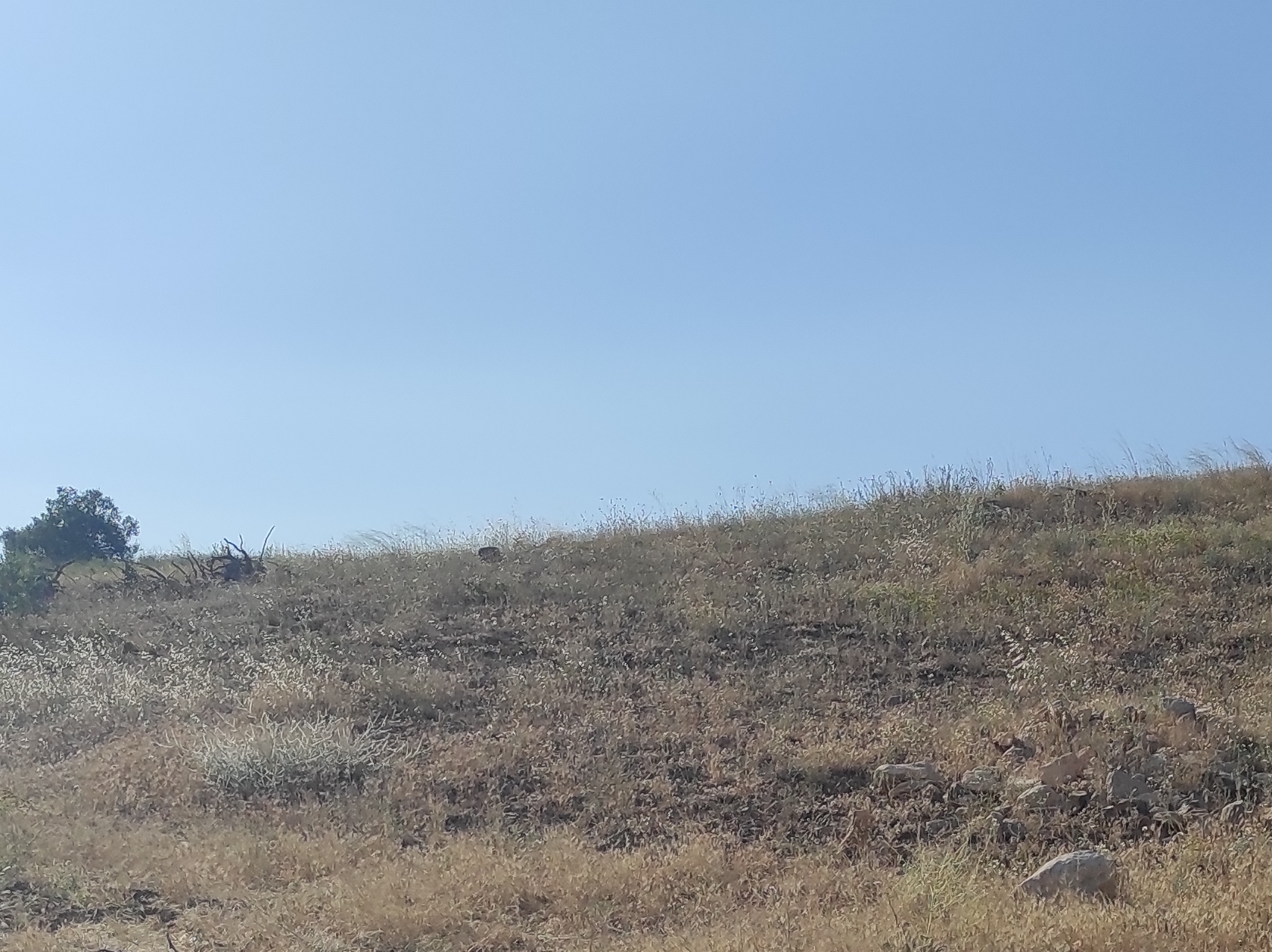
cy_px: 1165
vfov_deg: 19.9
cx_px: 761
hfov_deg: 28.1
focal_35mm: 69
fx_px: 2533
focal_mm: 5.43
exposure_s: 1/5645
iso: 100
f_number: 1.89
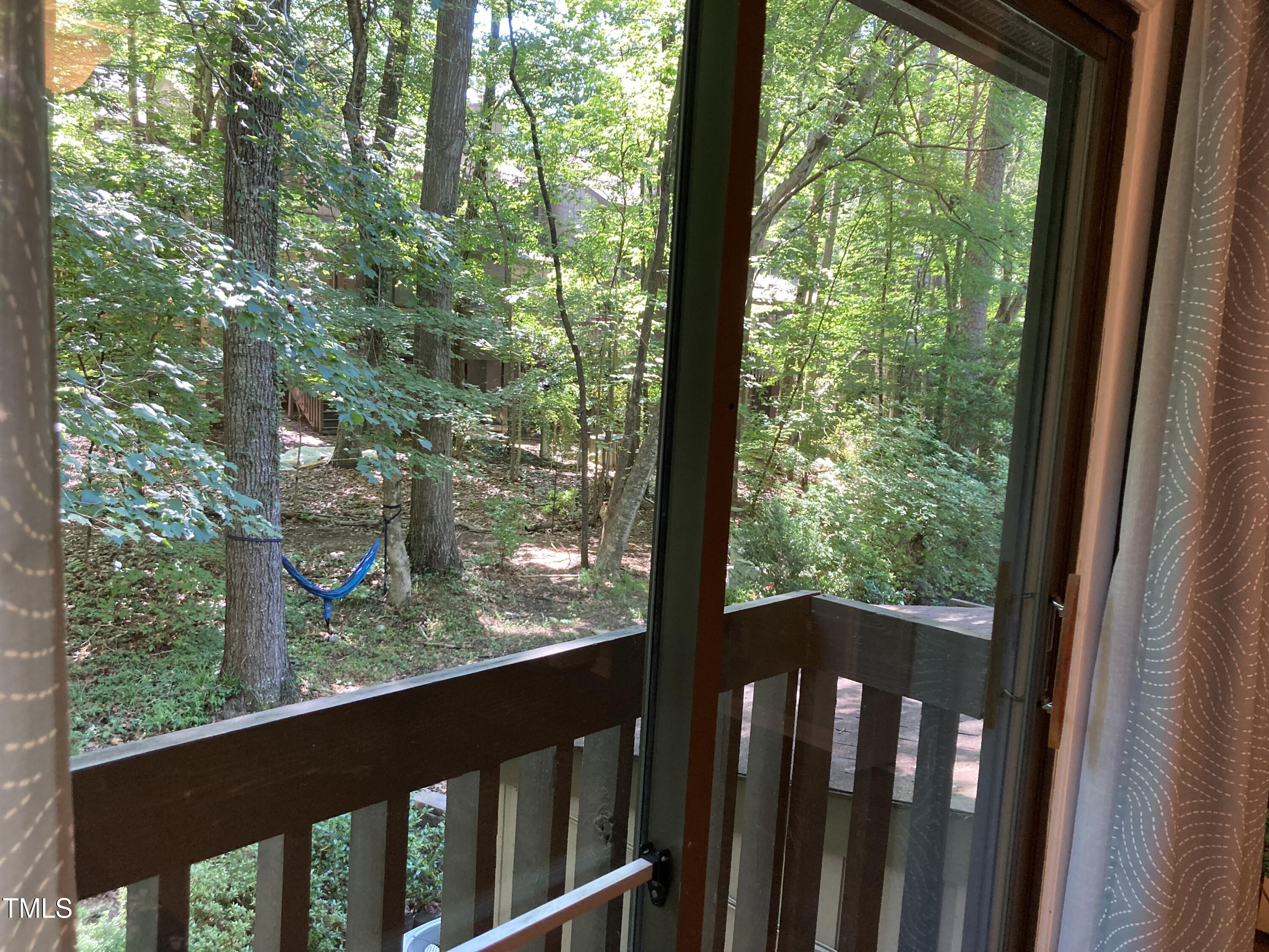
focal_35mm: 28
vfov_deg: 49.7
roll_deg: -2.8
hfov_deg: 63.4
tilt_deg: -5.4
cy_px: 476
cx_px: 634
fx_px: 1026
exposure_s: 1/60
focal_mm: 3.99
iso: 125
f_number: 1.8
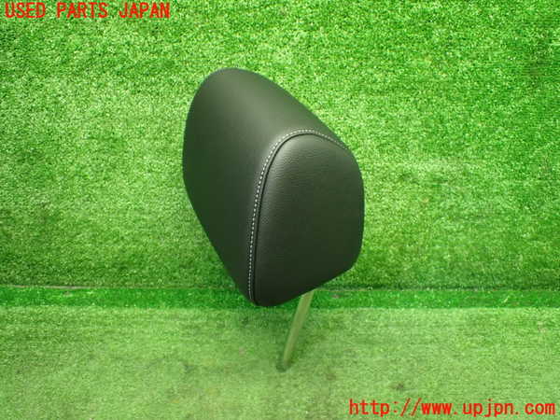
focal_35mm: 30
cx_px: 280
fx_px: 485
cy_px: 210
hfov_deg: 60.0
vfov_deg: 46.8
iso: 800
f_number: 2.3
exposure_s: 1/60
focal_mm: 5.4
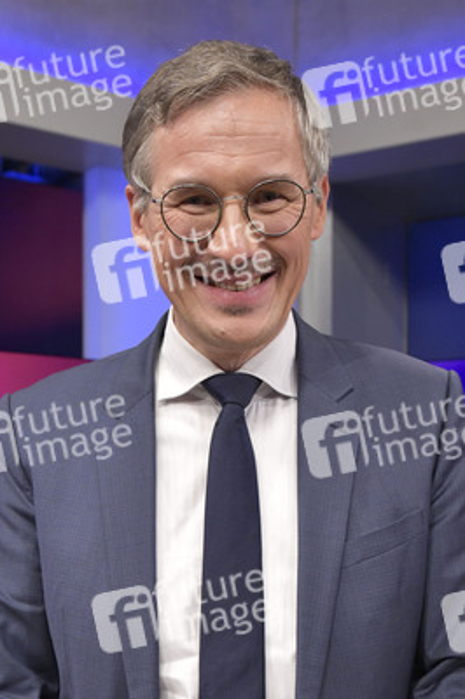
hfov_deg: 35.0
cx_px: 232
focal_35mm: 38
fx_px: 737
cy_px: 350
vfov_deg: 50.7
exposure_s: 1/200
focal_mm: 38
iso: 2500
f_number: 6.3
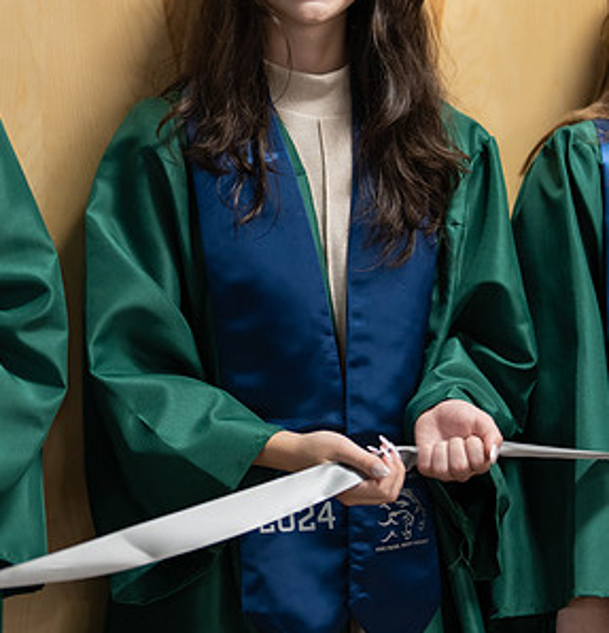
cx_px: 264
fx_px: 2171
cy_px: 119
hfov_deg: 16.0
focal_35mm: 107
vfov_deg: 16.4
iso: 500
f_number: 1.2
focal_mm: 50
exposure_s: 1/320
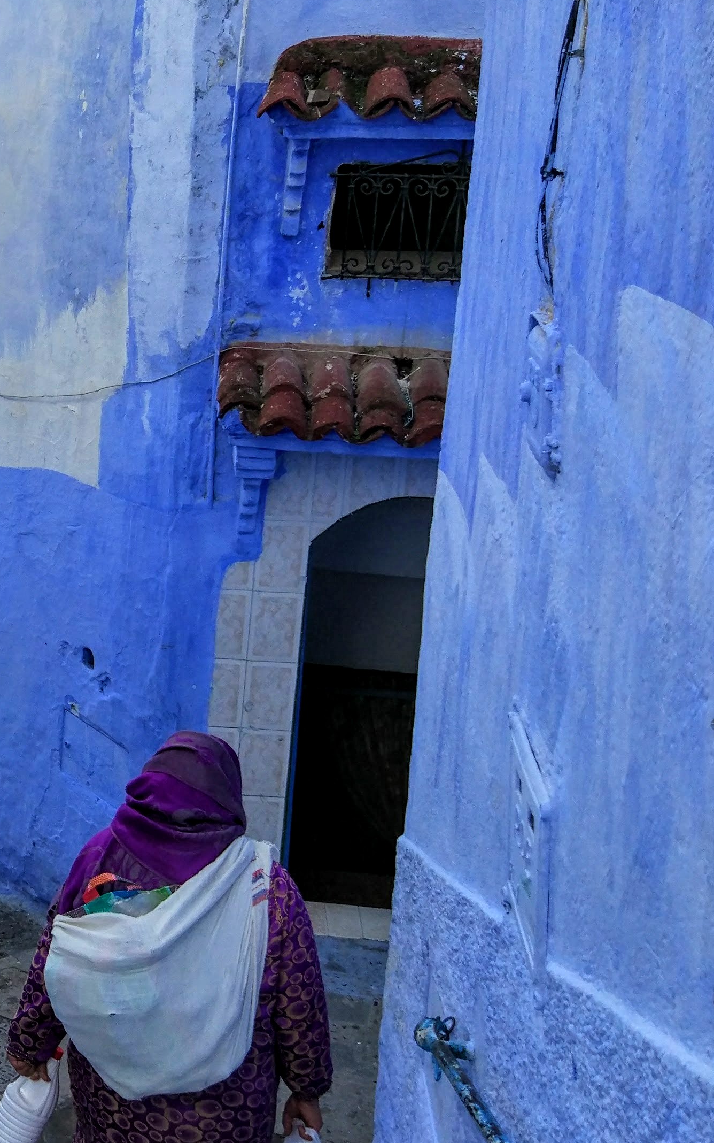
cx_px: -162
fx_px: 1992
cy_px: 514
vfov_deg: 32.0
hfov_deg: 19.1
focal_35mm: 64
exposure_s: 1/411
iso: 100
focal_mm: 4.26
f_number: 2
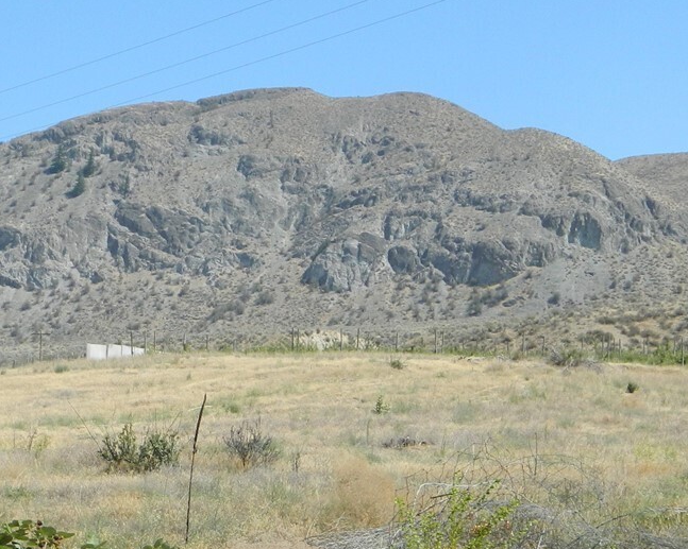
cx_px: 152
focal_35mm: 99
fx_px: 2015
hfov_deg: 19.2
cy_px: 427
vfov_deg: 15.5
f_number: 9.8
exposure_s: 1/160
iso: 110
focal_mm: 7.3
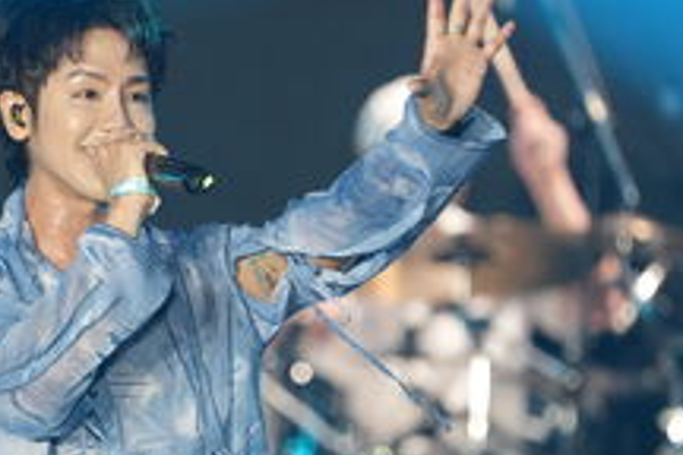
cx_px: 161
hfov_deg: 2.2
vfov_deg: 1.5
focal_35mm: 924
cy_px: 340
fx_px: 17529
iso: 4000
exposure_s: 1/400
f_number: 6.3
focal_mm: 500
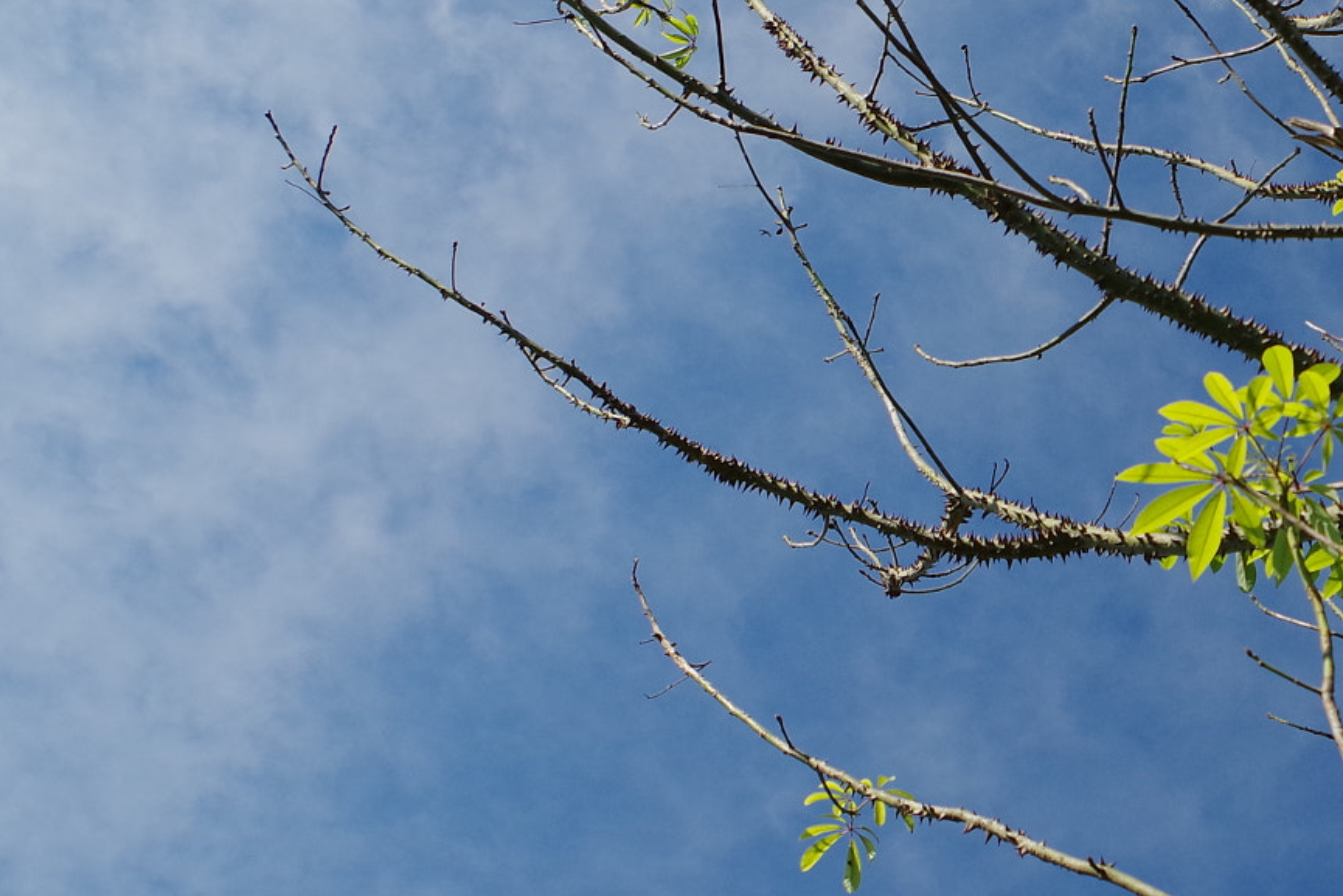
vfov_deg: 19.2
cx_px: 1343
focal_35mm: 71
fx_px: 2649
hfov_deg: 26.9
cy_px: 420
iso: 200
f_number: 5.6
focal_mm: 20
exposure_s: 1/320
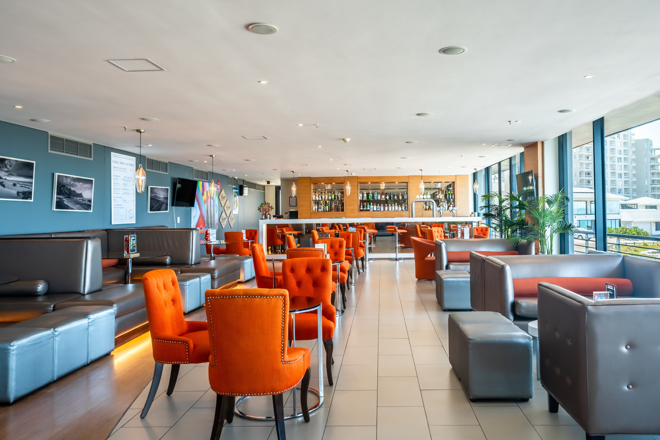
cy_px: 201
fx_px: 513
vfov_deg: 46.3
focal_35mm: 28
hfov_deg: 65.2
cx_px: 375
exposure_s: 1/250
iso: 200
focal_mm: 24
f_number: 7.1
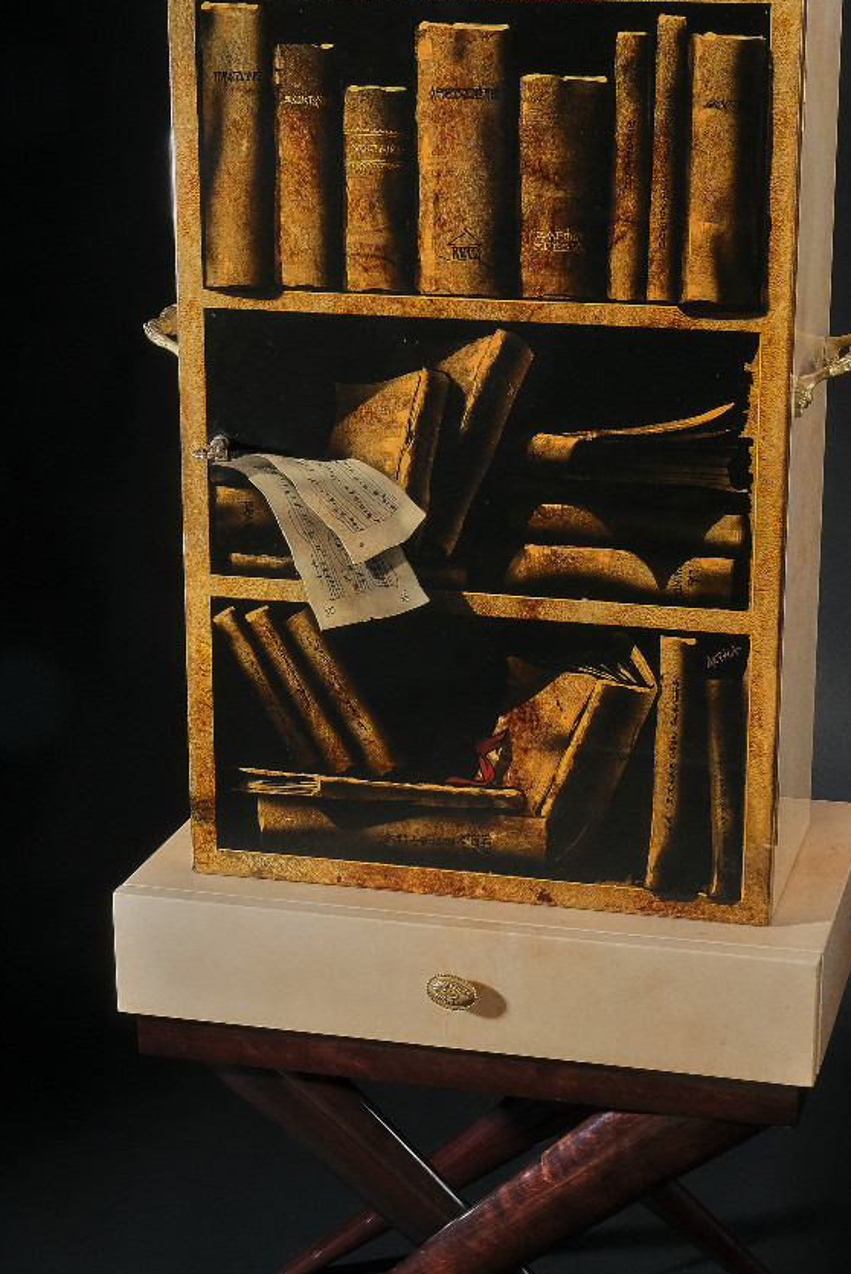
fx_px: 2338
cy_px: 675
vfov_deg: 30.5
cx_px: 458
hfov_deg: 20.6
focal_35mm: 66
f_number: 18
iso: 800
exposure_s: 1/250
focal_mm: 30.8
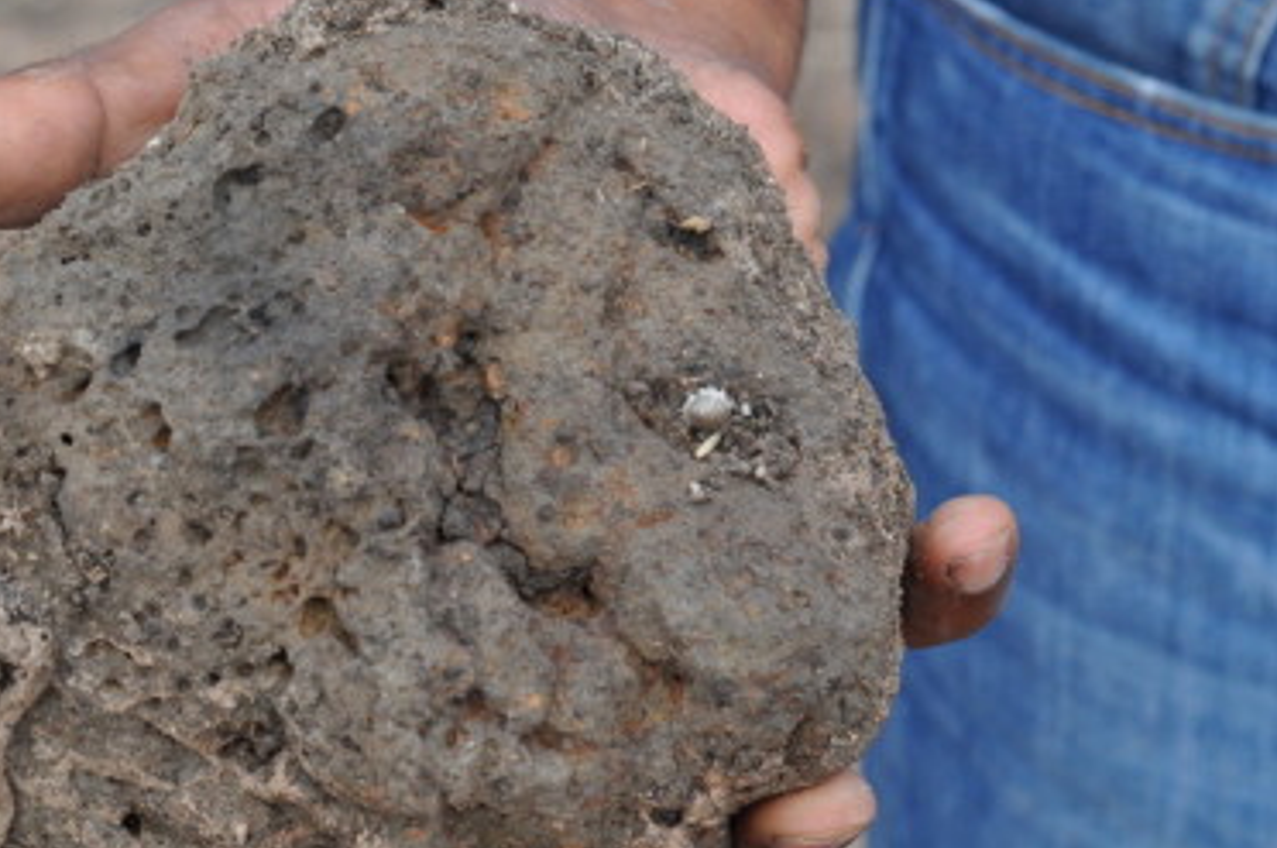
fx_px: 4428
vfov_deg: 10.9
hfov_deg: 16.3
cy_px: 438
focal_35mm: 125
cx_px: 220
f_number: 6.3
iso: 200
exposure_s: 1/160
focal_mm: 50
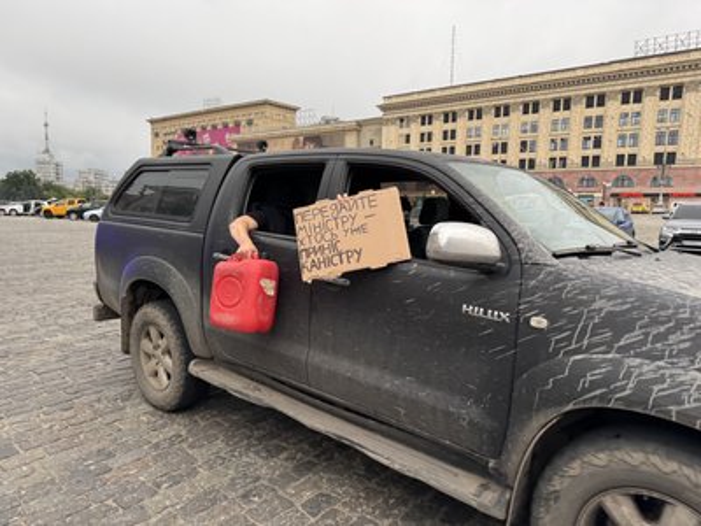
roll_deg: -1.7
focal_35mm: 24
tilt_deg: -6.0
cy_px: 263
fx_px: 486
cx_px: 350
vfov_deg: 56.8
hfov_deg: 71.6
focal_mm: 6.76
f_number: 1.78
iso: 64
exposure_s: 1/137
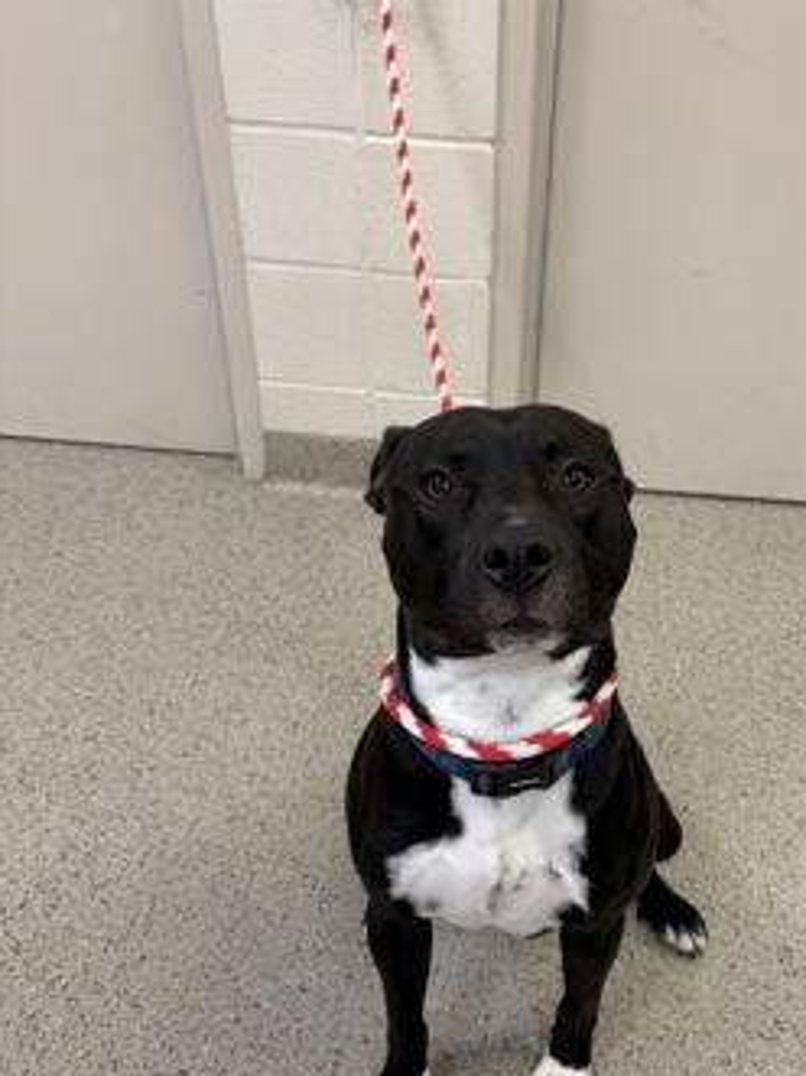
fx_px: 1025
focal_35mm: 33
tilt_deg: -38.5
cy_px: 627
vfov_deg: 55.1
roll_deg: -3.1
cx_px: 509
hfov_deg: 42.6
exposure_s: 1/60
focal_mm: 5.96
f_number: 1.6
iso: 80
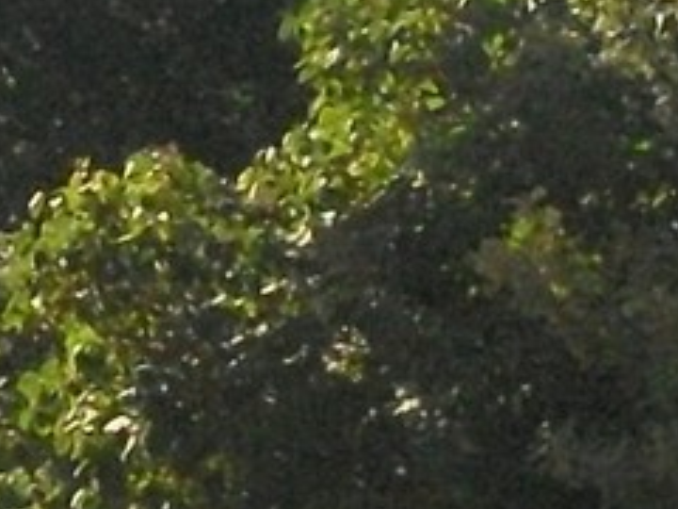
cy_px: -225
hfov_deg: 4.6
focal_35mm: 424
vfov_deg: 3.5
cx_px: -710
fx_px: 8305
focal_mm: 11.7
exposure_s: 1/500
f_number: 10.8
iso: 400
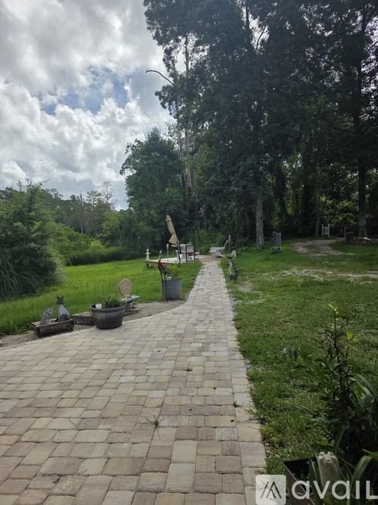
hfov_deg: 58.9
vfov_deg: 73.9
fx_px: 335
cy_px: 252
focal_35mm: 23
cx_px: 189
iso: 64
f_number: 1.7
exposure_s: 1/7944
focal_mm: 6.3
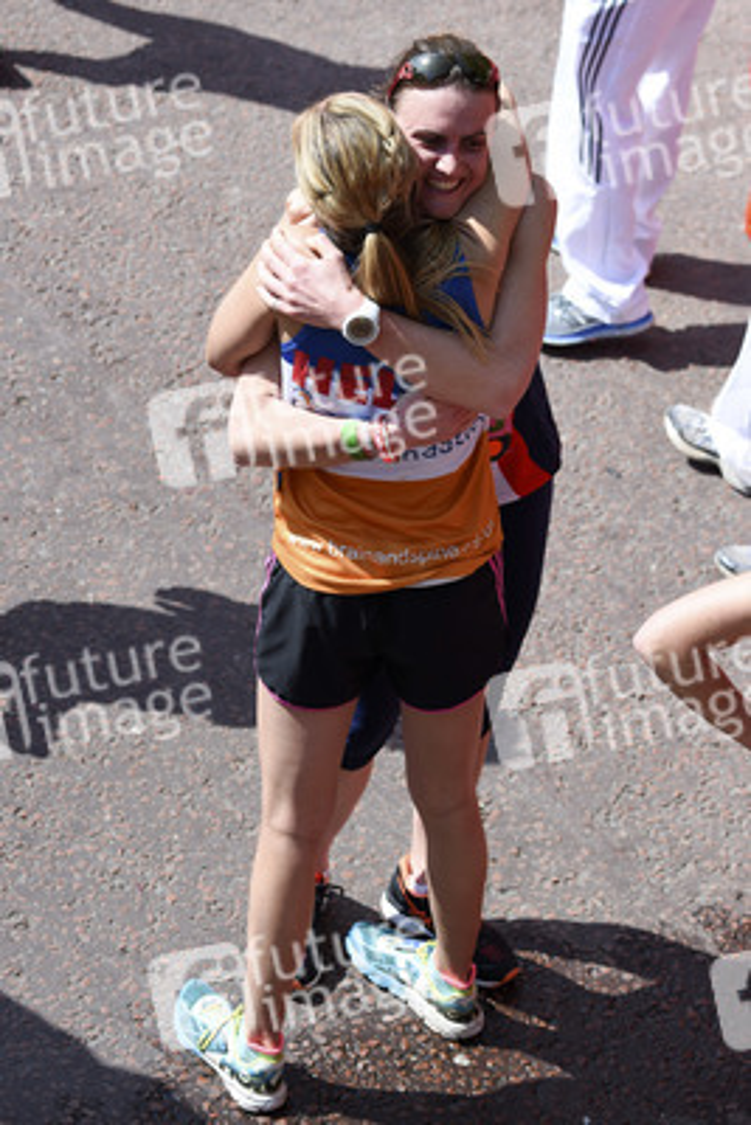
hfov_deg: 11.8
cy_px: 562
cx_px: 376
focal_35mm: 116
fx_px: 3626
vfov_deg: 17.6
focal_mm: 116
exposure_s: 1/1250
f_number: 6.3
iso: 400
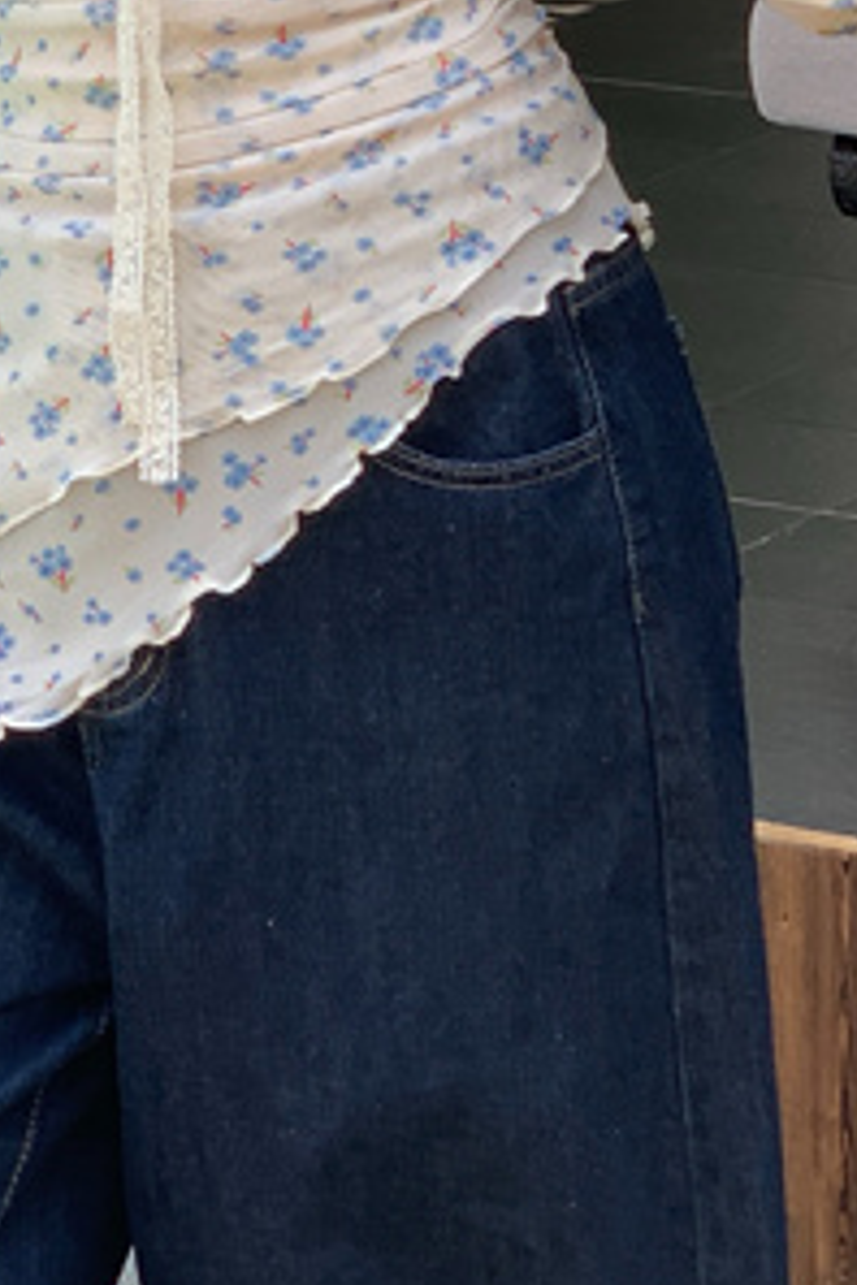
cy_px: -610
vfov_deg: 10.9
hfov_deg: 7.5
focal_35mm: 182
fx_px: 6498
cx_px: 281
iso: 16
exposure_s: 1/457
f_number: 2.4
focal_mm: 6
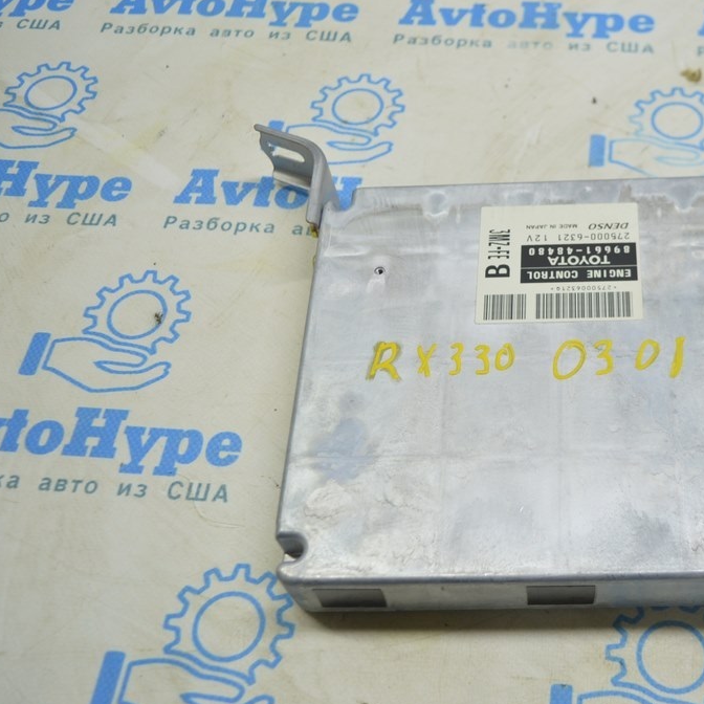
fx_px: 1027
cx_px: 524
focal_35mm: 45
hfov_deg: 37.0
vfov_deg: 37.8
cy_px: 355
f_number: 3.8
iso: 400
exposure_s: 1/50
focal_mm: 23
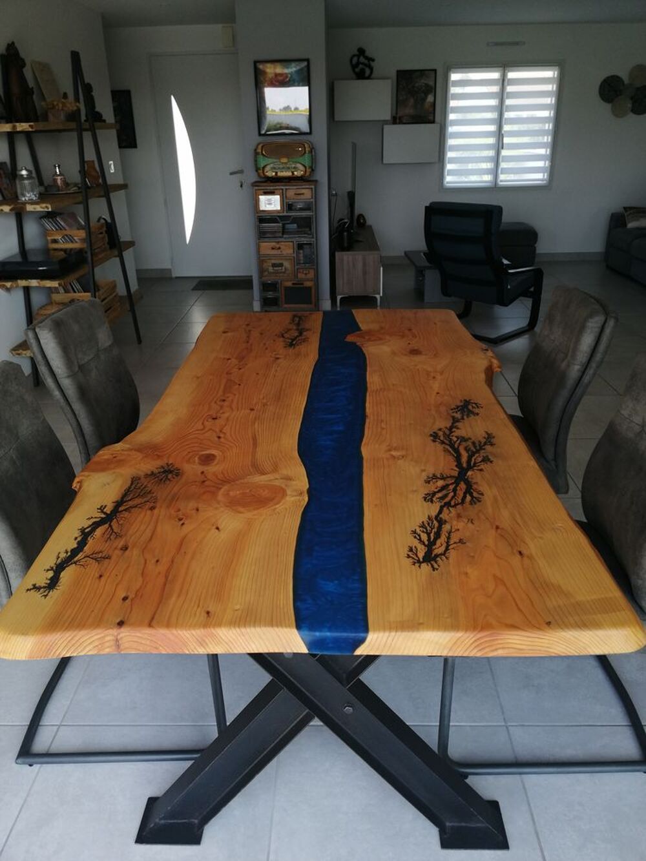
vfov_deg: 65.3
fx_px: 672
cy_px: 430
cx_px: 323
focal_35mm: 27
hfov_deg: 51.4
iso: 50
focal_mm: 3.95
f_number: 1.8
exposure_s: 1/113
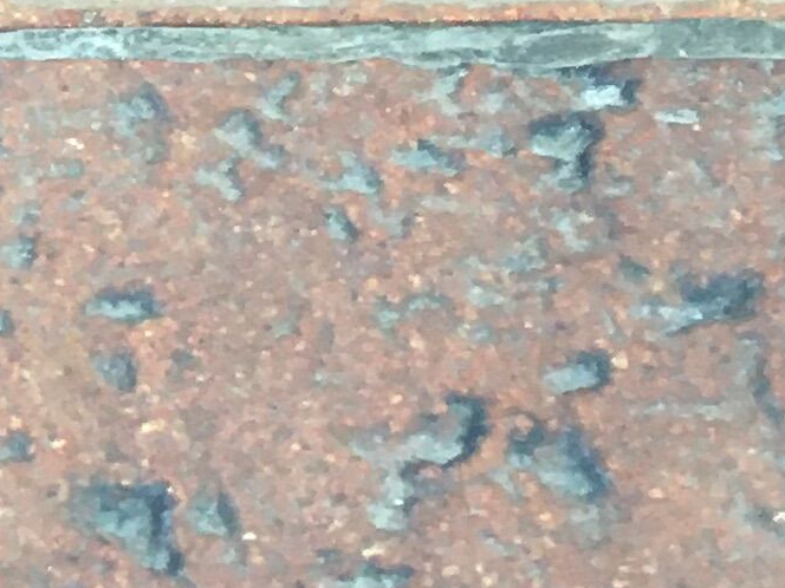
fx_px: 3991
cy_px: -209
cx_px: -939
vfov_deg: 8.3
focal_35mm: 176
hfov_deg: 10.1
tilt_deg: -48.4
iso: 80
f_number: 2.2
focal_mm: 4.15
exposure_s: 1/33
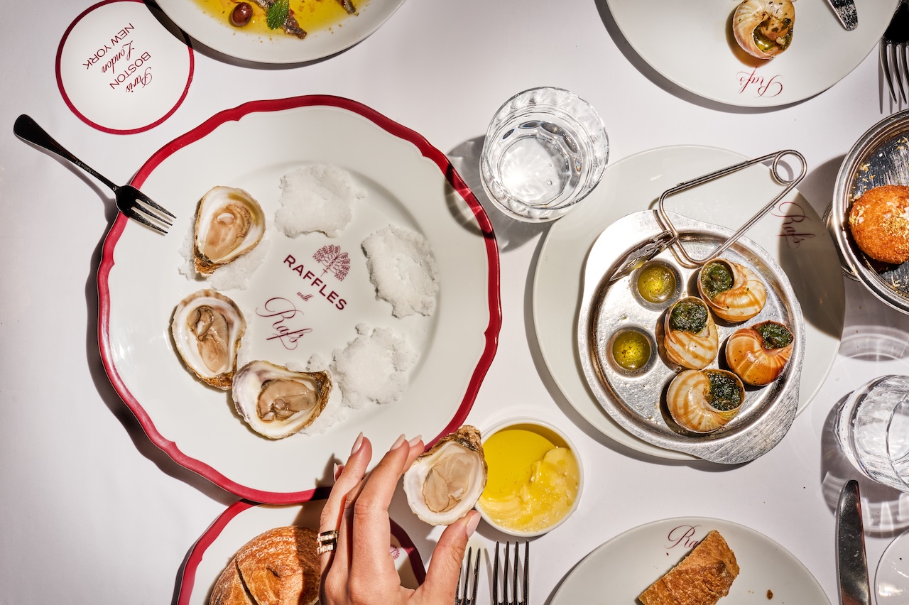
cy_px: 302
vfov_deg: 31.2
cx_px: 454
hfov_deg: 45.5
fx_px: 1085
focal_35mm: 43
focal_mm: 43
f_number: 14
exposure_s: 1/125
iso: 200
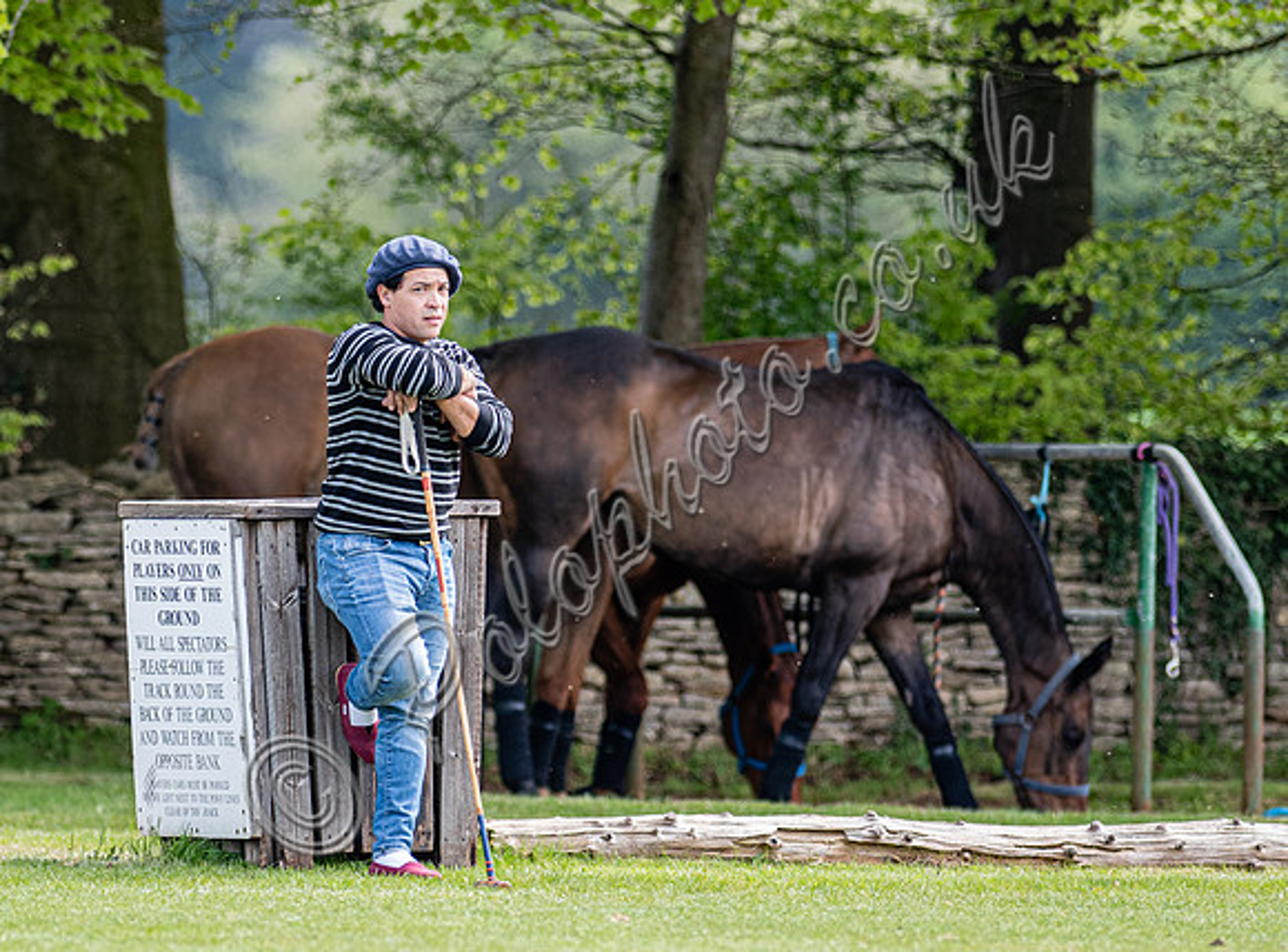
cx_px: 432
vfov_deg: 2.2
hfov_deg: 3.0
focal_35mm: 675
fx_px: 25003
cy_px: 469
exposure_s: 1/1250
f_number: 3.2
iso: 400
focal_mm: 300
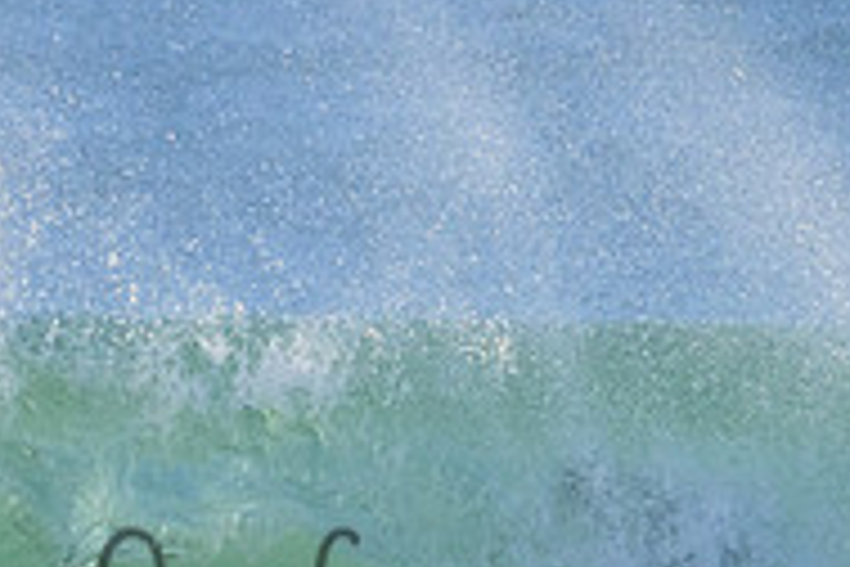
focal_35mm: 2084
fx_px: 49202
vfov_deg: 0.7
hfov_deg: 1.0
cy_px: 560
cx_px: 292
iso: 4500
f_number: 11
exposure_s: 1/2000
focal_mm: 680
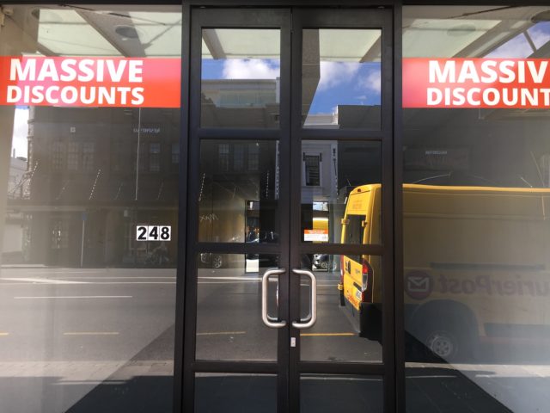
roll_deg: -1.1
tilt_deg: +4.8
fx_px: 461
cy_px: 206
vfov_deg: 48.2
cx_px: 275
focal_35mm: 29
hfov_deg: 61.7
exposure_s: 1/100
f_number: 2.2
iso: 25
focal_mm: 4.15
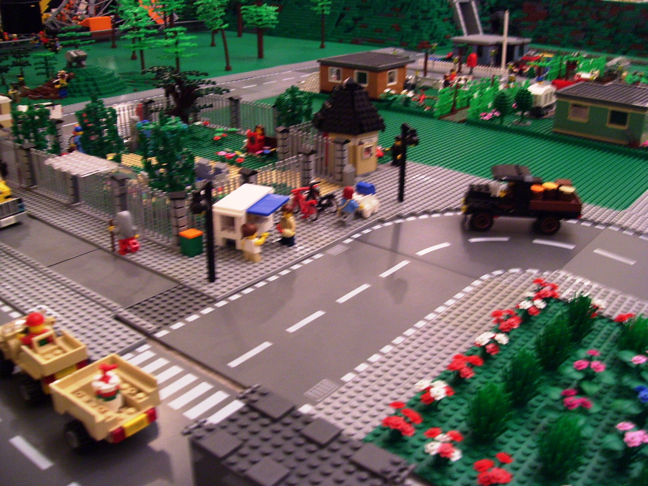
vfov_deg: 39.7
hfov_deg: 51.4
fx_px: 674
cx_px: 324
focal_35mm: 36
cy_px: 243
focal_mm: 6
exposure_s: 1/8
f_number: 2.7
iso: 160
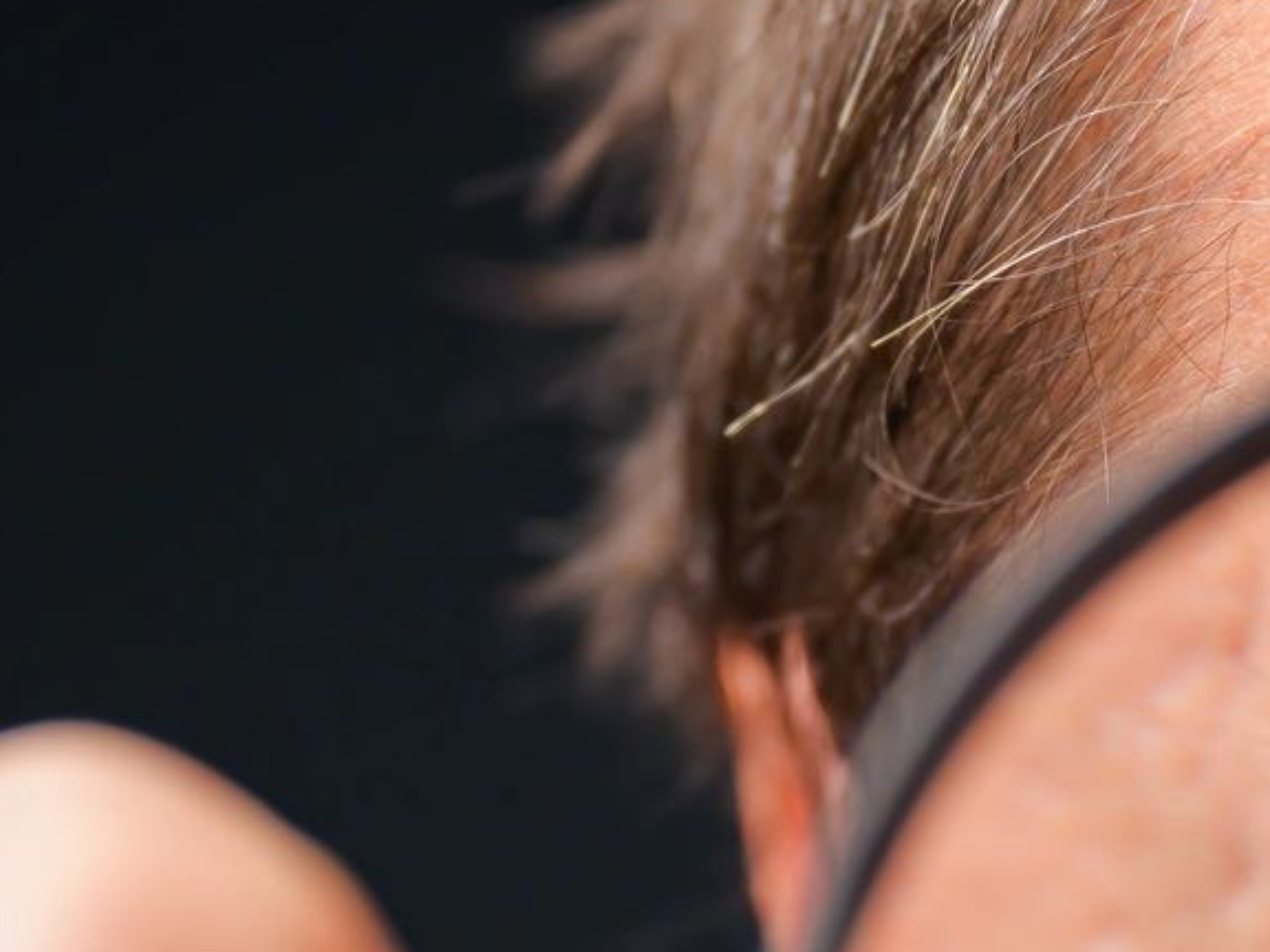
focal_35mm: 235
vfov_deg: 6.2
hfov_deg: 8.2
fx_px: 8622
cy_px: 1610
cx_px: 1909
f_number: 3.5
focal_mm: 55
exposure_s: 1/80
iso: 200
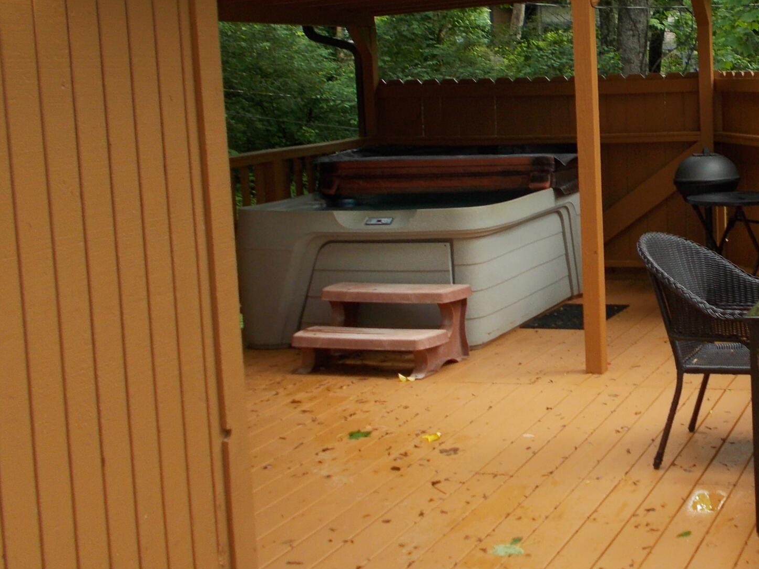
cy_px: 187
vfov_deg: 26.9
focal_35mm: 54
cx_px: 695
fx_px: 1184
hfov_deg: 33.5
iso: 80
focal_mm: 4.6
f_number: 3.2
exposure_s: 1/40
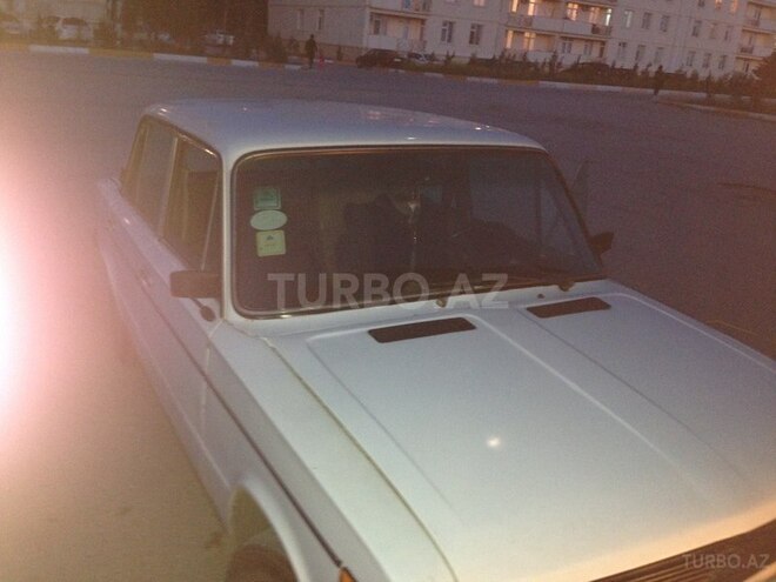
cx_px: 388
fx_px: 740
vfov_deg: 42.9
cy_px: 291
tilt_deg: -17.8
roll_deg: -5.2
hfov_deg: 55.4
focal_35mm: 33
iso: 250
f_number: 2.4
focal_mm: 4.12
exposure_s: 1/16
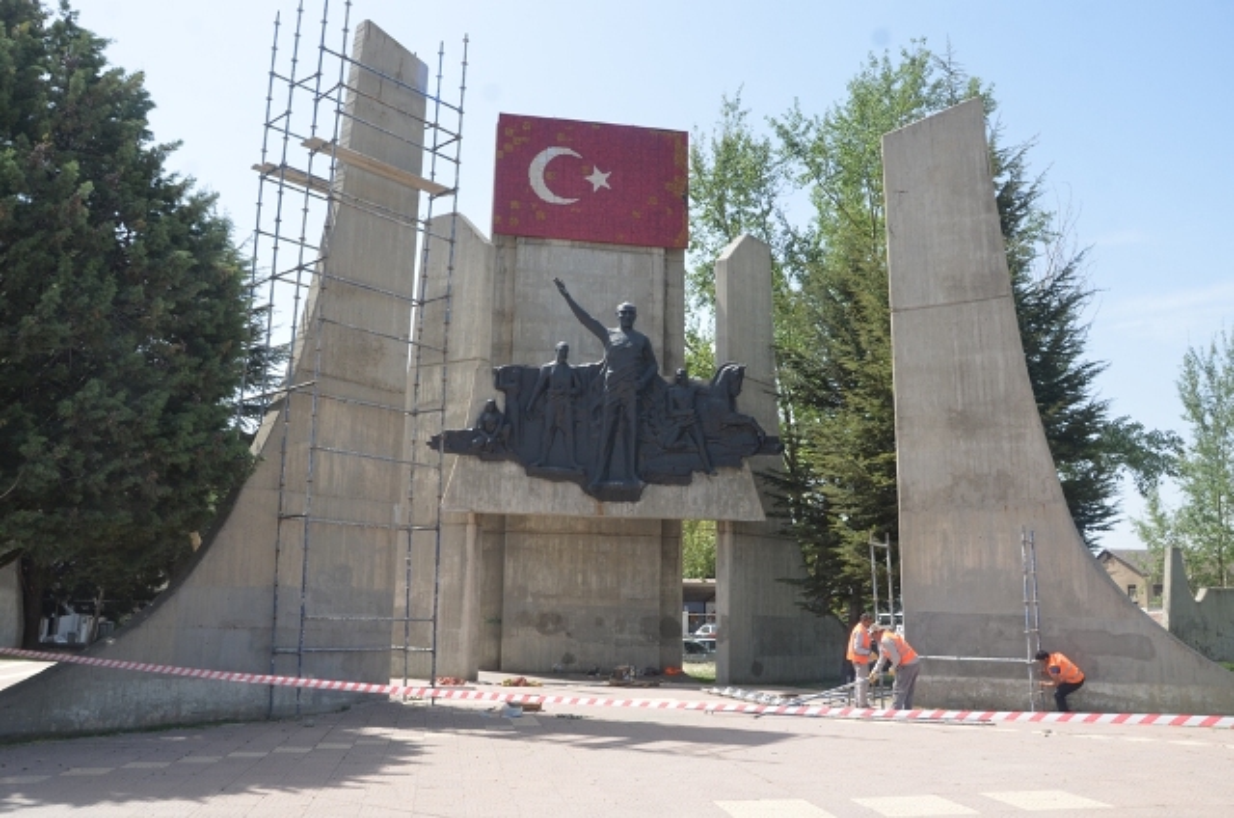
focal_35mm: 27
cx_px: 617
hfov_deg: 67.5
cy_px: 409
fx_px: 924
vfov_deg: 47.7
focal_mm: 18
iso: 180
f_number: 8
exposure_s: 1/250
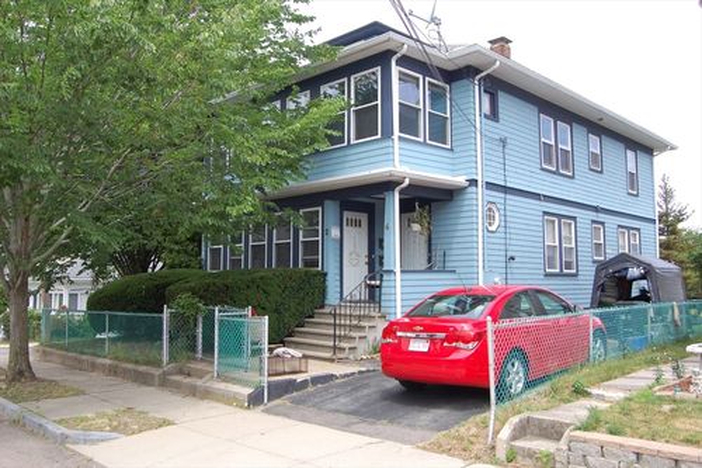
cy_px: 234
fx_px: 585
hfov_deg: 61.9
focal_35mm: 30
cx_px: 351
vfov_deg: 43.6
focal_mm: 20
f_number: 6.3
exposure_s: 1/160
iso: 200
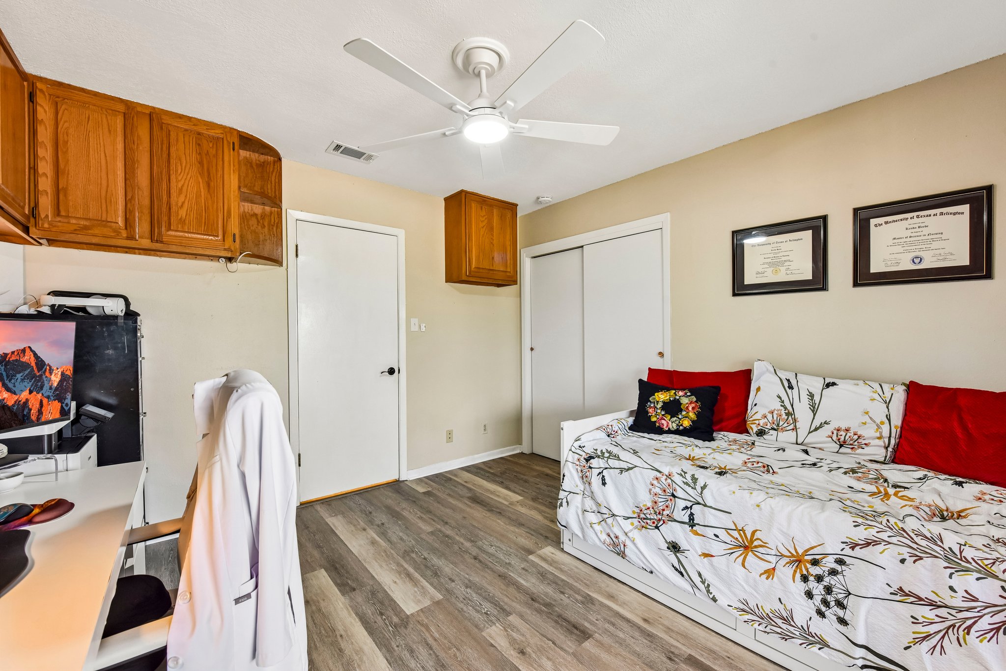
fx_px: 391
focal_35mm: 14
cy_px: 336
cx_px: 503
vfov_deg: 81.2
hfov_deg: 104.3
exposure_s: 1/15
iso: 360
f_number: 8
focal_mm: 14
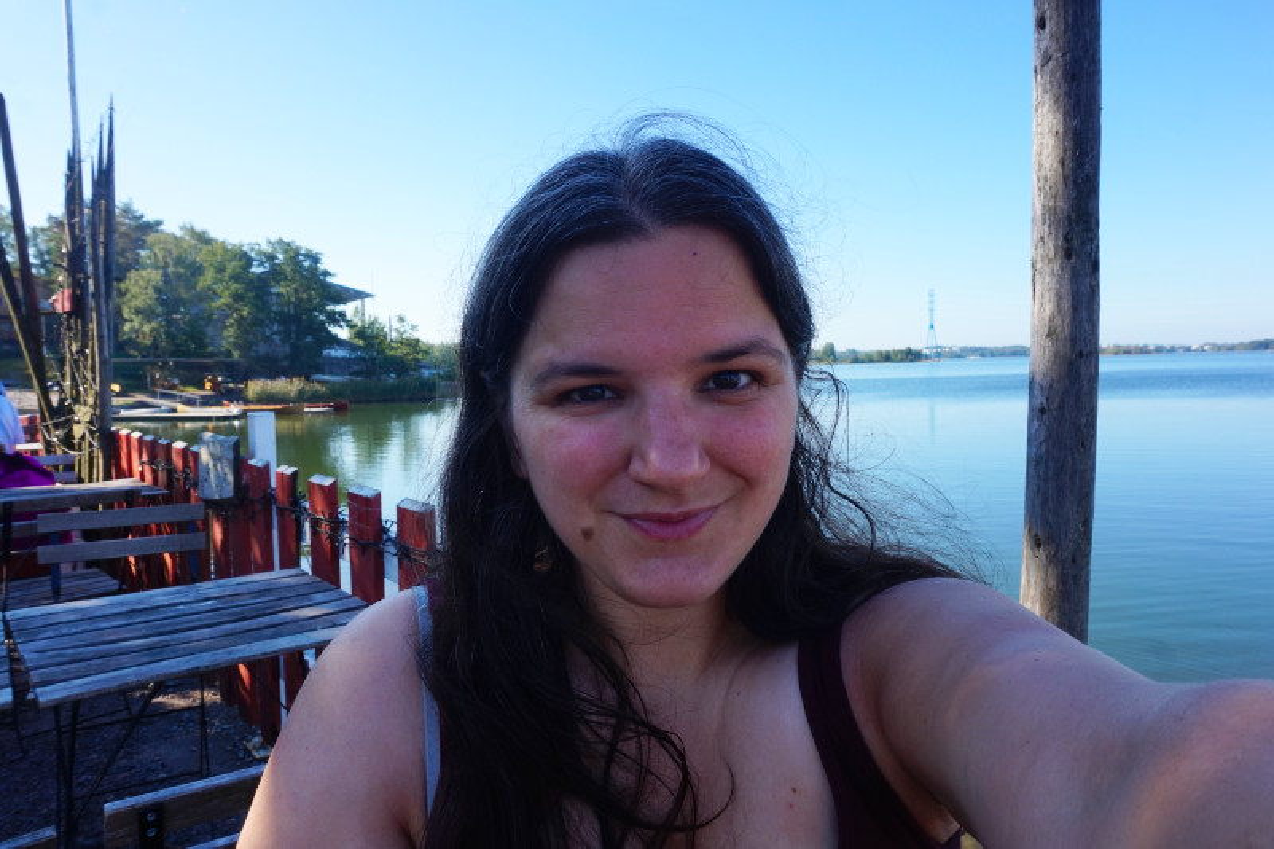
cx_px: 637
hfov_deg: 73.8
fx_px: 849
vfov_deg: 53.1
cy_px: 424
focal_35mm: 24
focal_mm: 16
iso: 100
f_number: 11
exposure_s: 1/80
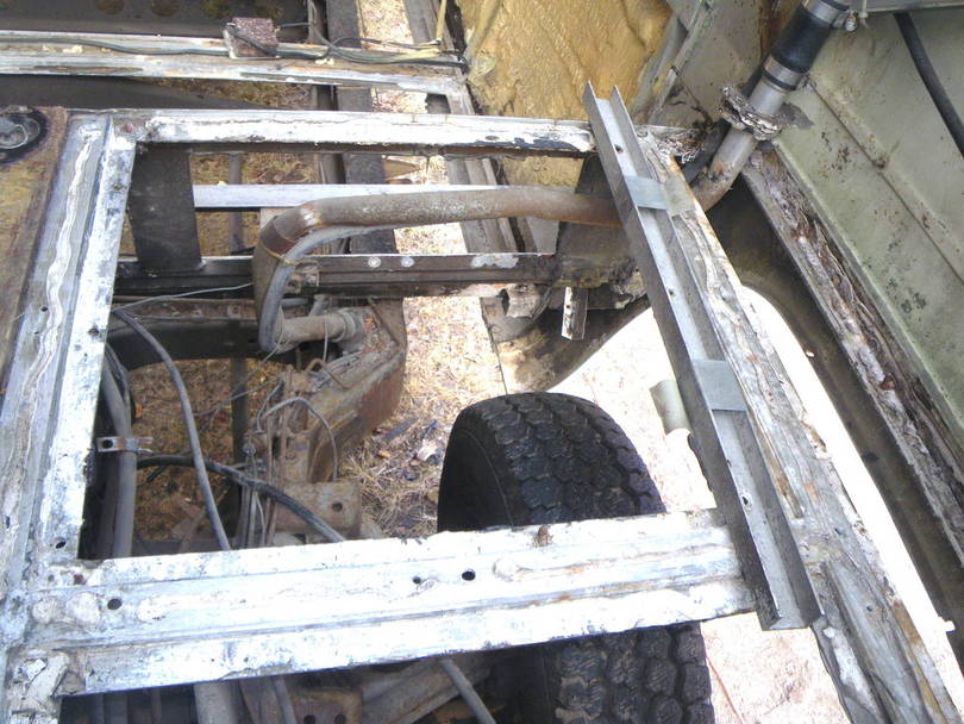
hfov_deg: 63.4
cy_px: 362
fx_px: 780
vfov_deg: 49.8
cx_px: 482
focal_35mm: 28
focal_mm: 5
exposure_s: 1/50
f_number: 3.5
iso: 250
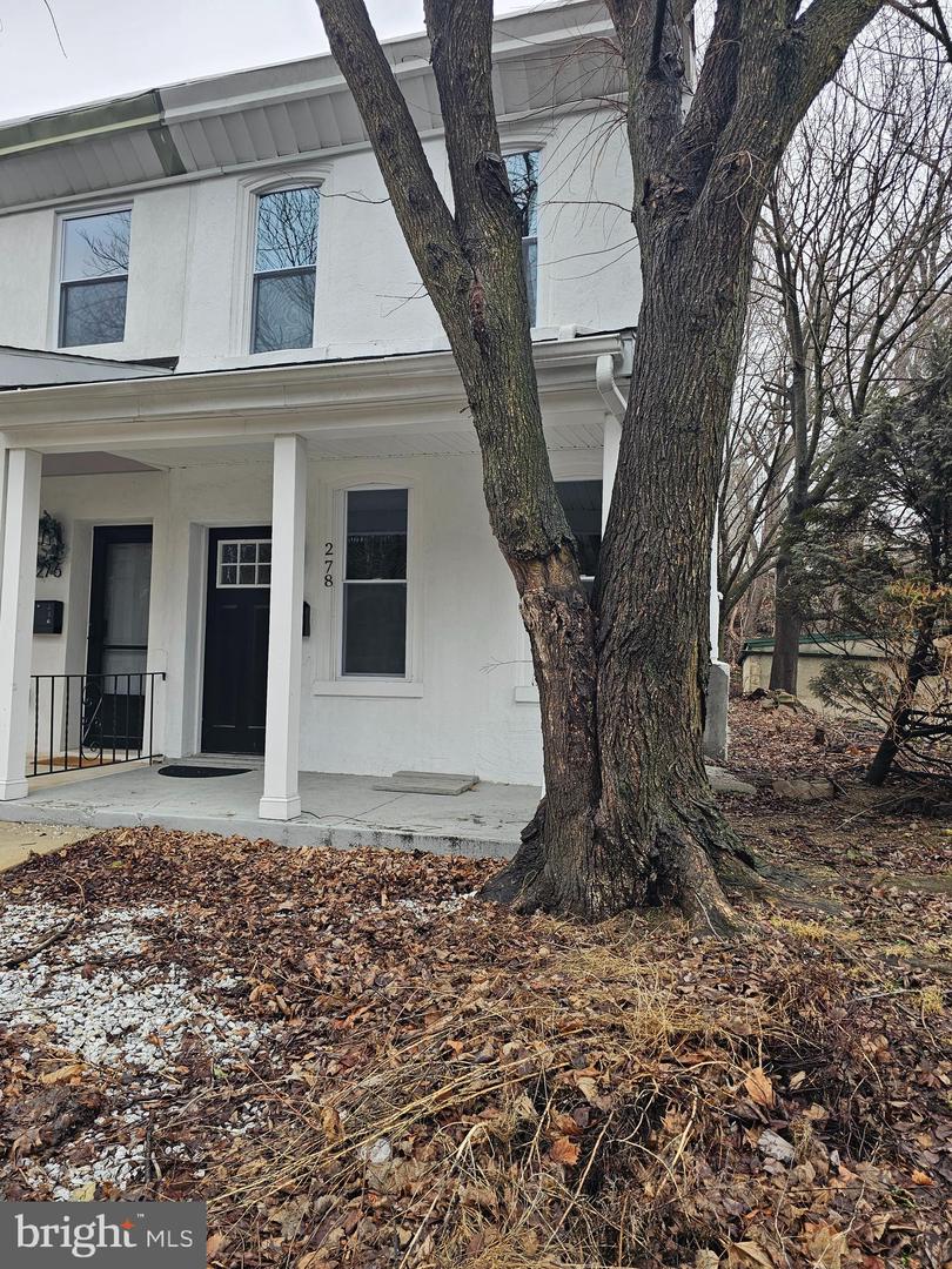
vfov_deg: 73.9
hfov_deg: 58.9
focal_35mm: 23
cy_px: 634
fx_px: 843
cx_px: 476
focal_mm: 6.3
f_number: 1.7
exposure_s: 1/120
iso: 20
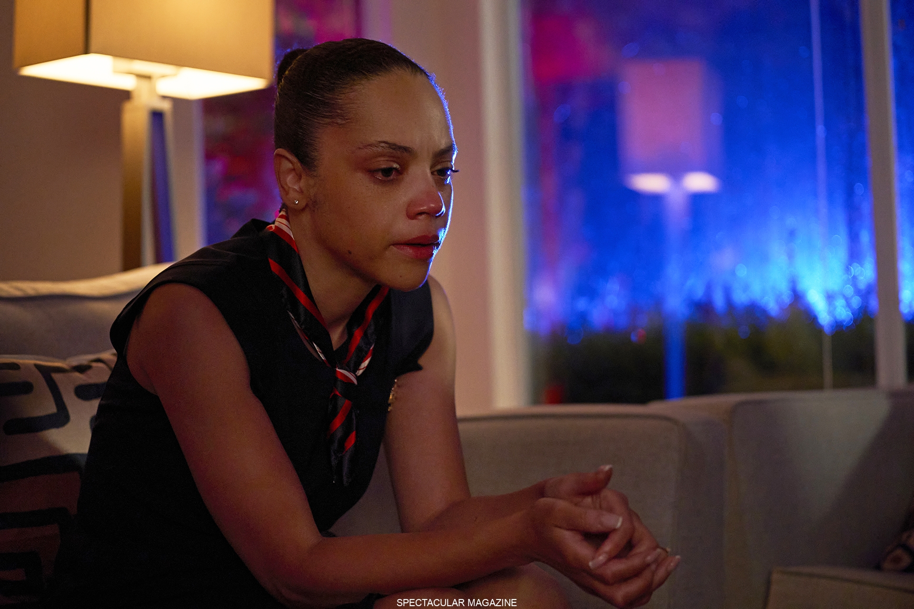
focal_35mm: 70
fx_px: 1777
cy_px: 304
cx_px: 457
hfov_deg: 28.8
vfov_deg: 19.5
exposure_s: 1/60
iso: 5000
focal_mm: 70
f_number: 2.8
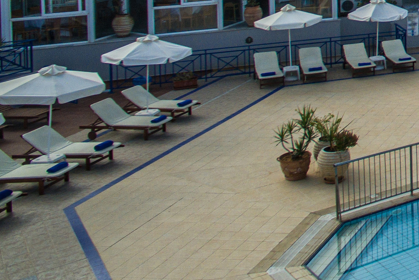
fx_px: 745
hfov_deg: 24.7
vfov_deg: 19.6
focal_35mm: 64
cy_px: -84
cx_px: 620
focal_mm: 3.61
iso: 100
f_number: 2.8
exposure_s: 1/710
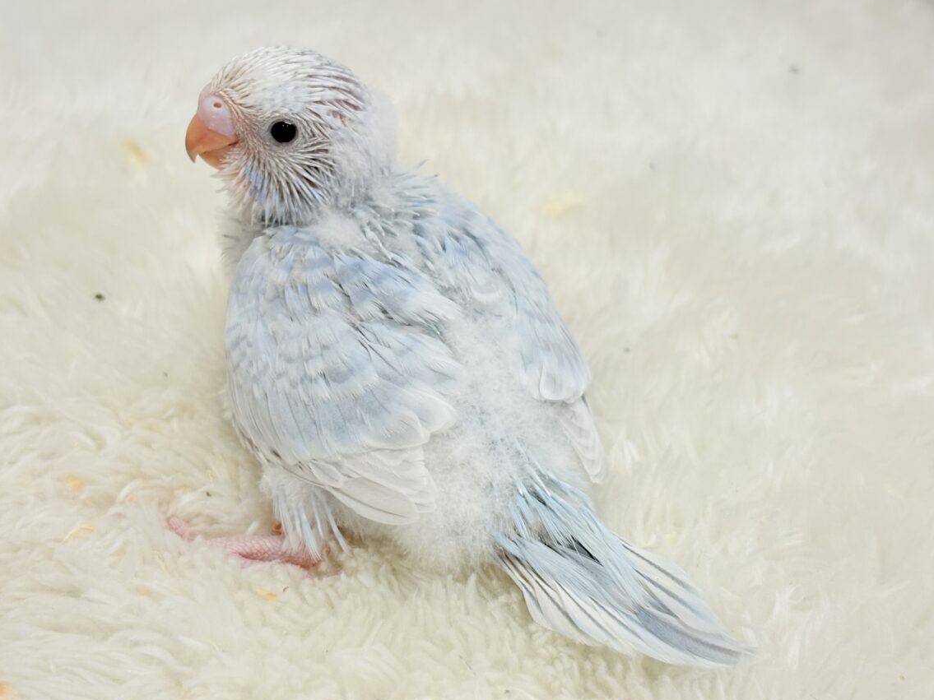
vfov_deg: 26.6
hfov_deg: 34.9
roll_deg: +0.3
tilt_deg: -36.7
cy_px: 344
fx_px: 1484
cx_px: 453
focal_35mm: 55
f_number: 1.6
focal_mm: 5.96
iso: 50
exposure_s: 1/100
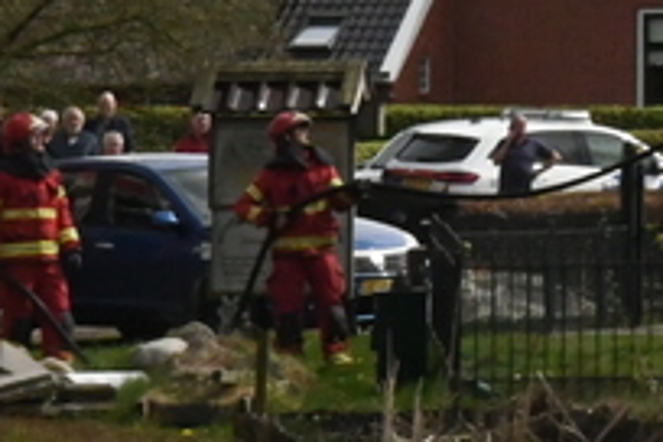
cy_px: -526
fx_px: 8434
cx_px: 1618
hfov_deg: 4.4
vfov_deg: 3.0
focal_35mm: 458
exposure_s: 1/1600
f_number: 20
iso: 3200
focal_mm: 52
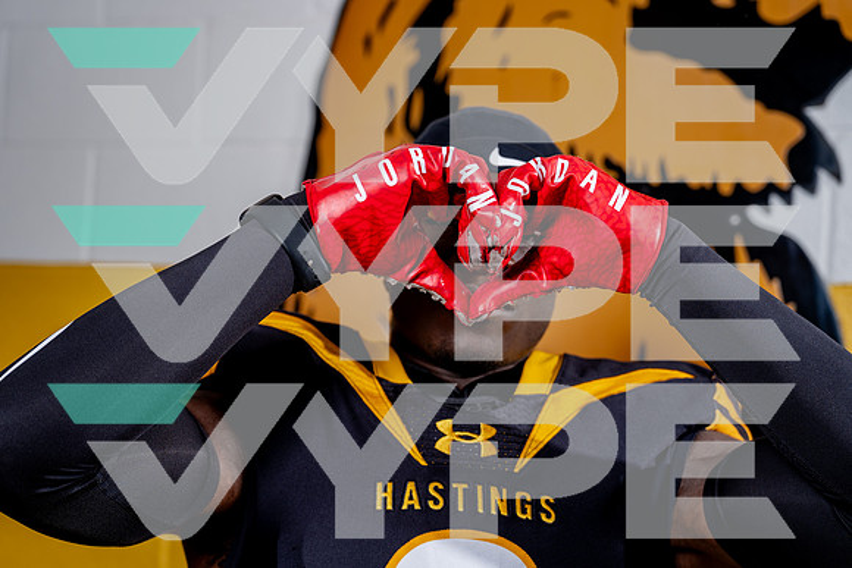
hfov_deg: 30.1
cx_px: 426
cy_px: 284
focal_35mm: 67
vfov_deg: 20.4
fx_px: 1582
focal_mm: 64
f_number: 4
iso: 100
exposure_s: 1/250
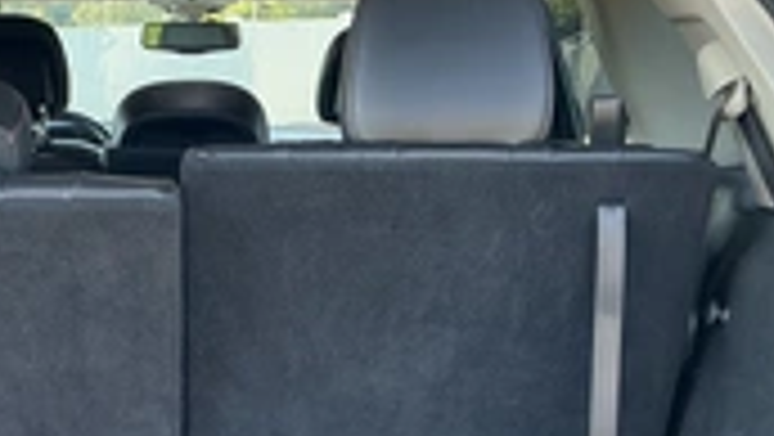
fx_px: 1458
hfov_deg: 29.2
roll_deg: +1.4
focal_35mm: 71
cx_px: 180
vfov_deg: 16.9
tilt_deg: -11.1
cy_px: 346
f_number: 1.8
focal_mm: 3
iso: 50
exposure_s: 1/122
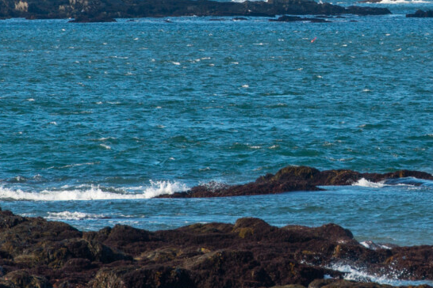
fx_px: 11281
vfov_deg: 1.5
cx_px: 492
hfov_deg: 2.2
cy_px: 73
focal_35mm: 938
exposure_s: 1/320
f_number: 8
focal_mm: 200
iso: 100
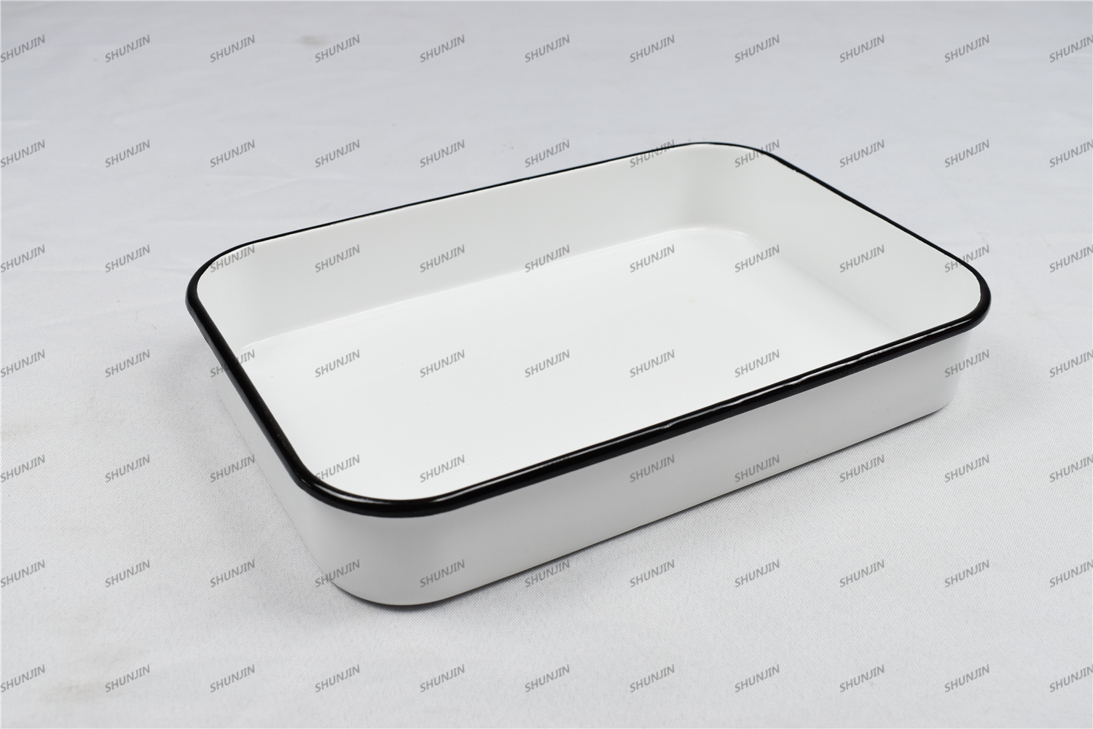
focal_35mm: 38
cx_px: 546
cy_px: 364
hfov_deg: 51.3
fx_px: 1138
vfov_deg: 35.5
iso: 400
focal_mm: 25
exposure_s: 1/60
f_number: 7.1
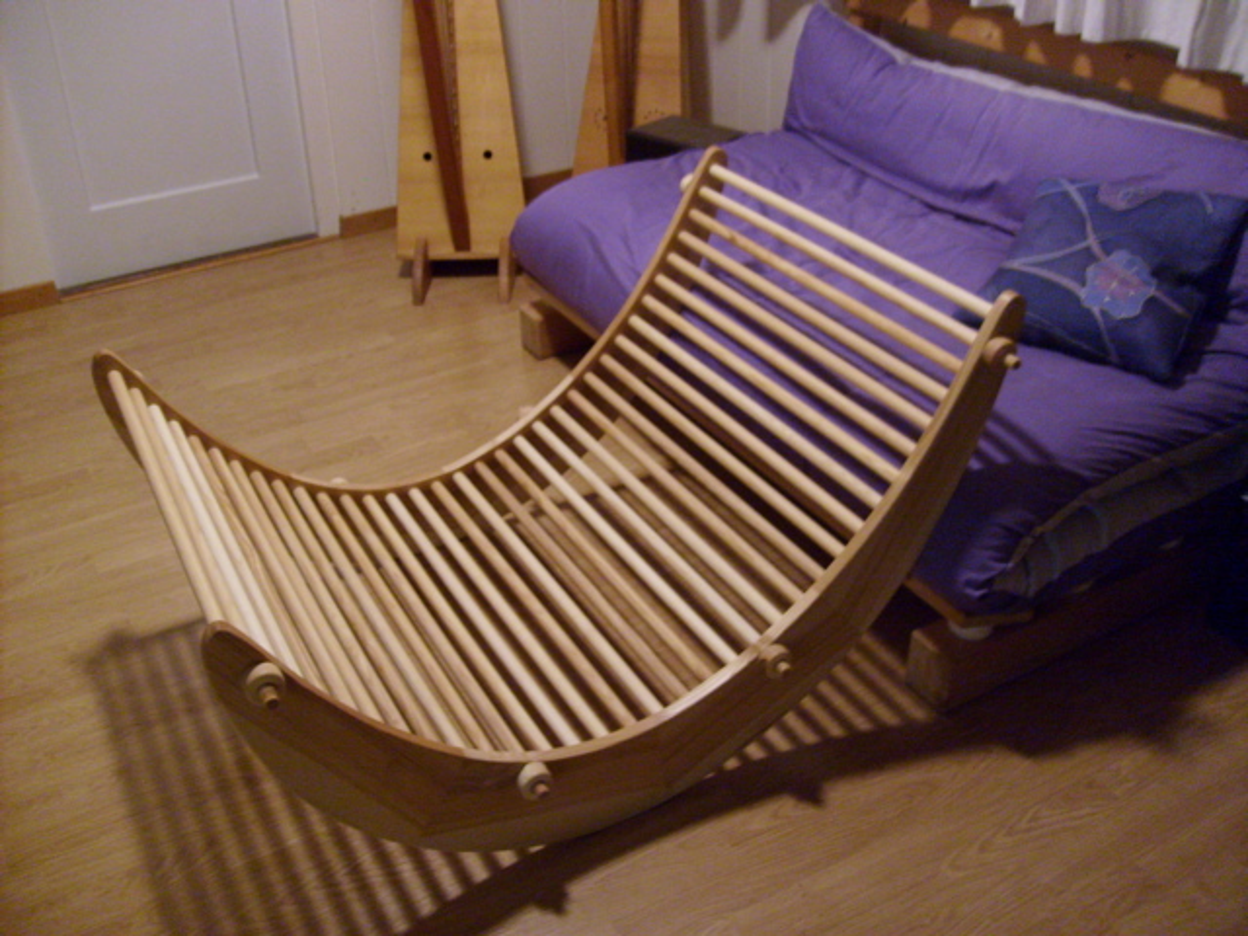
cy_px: 468
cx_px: 624
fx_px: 1262
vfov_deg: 40.7
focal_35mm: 35
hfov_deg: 52.6
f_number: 2.8
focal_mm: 5.8
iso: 200
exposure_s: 1/3
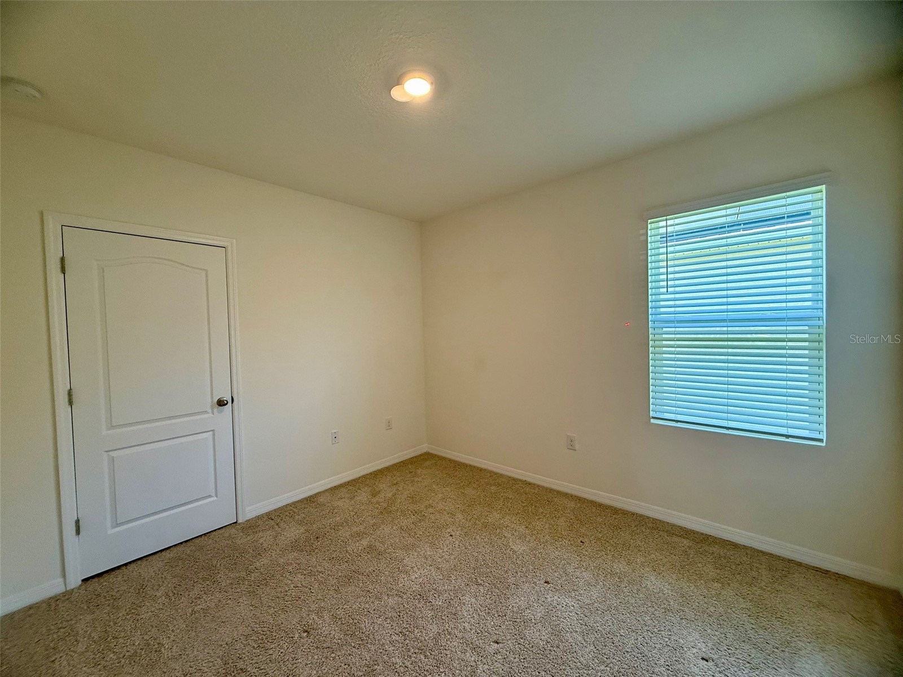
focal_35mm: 14
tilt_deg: -0.4
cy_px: 338
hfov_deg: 102.1
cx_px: 452
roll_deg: +1.4
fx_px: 365
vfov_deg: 85.7
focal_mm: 2.22
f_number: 2.2
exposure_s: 1/120
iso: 250
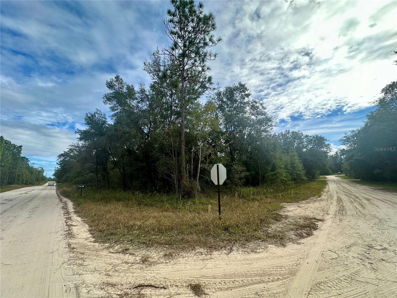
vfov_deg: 85.7
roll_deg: +2.1
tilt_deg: +10.2
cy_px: 149
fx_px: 161
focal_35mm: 14
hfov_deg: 102.1
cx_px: 198
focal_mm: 2.22
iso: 40
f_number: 2.2
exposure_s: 1/643
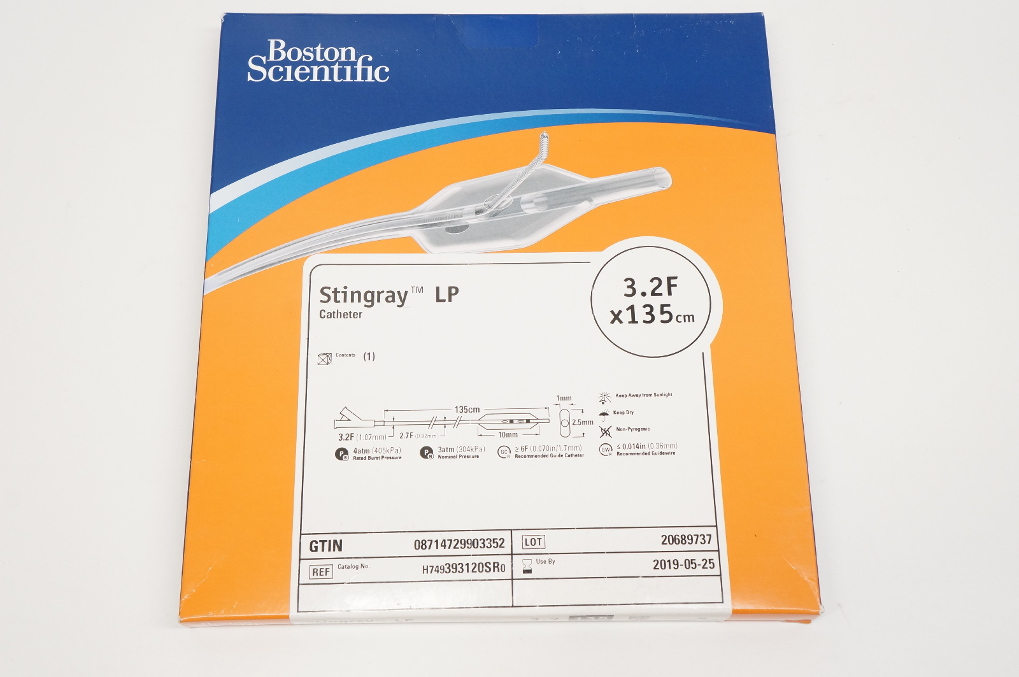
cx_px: 510
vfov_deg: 32.9
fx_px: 1145
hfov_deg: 48.0
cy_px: 338
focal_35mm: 40
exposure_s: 1/80
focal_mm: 27
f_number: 8
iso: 800
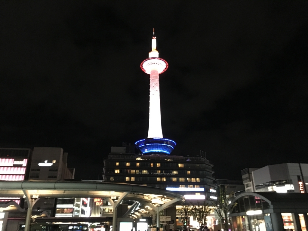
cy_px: 116
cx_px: 154
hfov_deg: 61.7
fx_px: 258
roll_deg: +1.1
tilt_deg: +22.0
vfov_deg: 48.2
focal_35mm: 29
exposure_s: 1/15
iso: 500
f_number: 2.2
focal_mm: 4.15
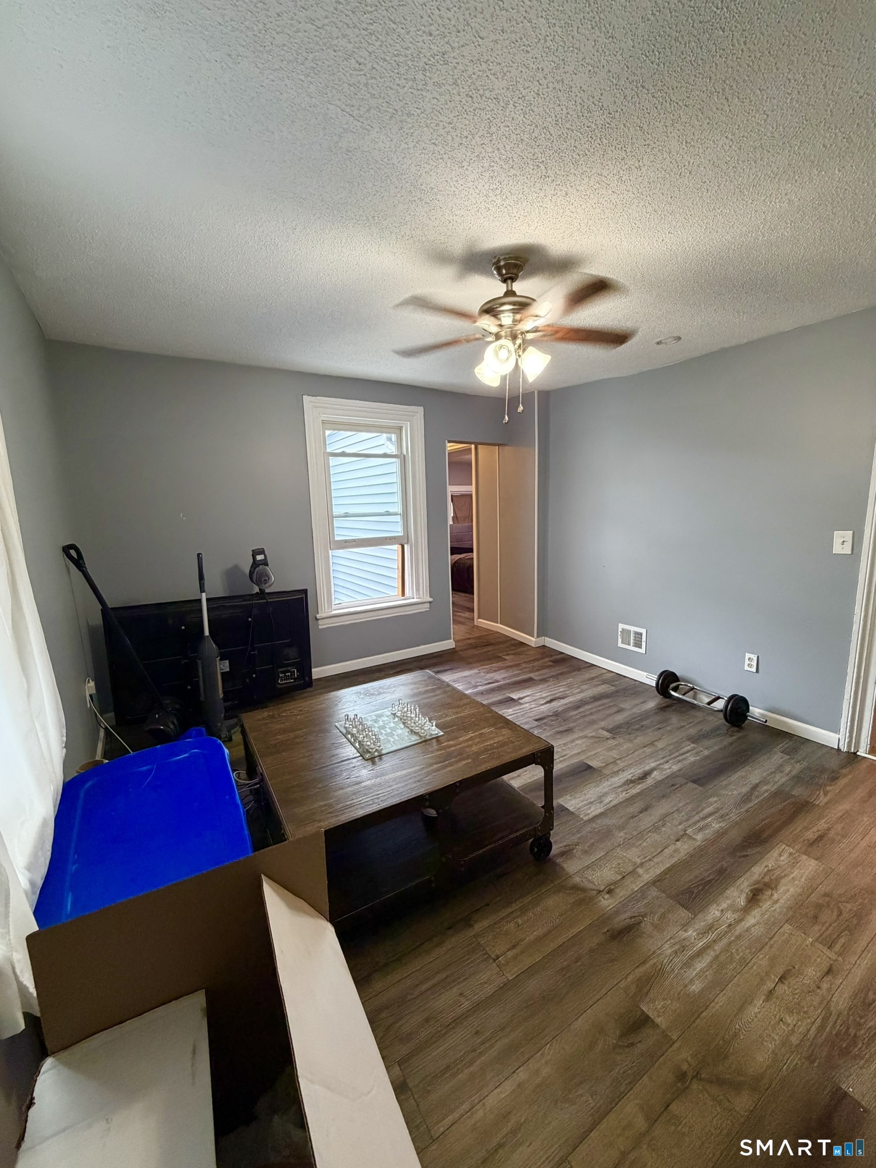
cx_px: 438
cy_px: 584
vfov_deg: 102.1
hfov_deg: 85.7
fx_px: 472
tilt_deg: -9.3
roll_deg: +2.0
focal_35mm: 14
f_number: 2.2
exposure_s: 1/60
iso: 400
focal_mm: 2.22
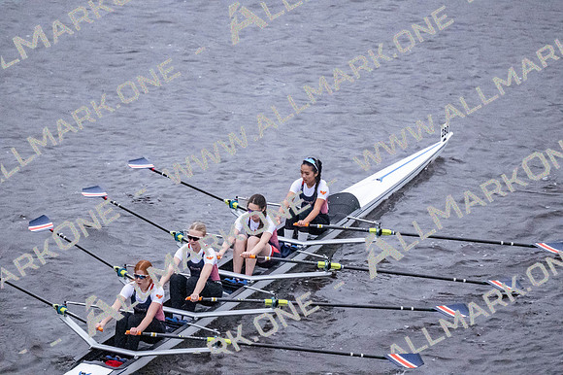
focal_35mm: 300
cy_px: 188
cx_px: 282
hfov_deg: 6.9
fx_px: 4689
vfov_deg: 4.6
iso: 8000
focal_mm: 200
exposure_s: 1/1600
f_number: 2.8
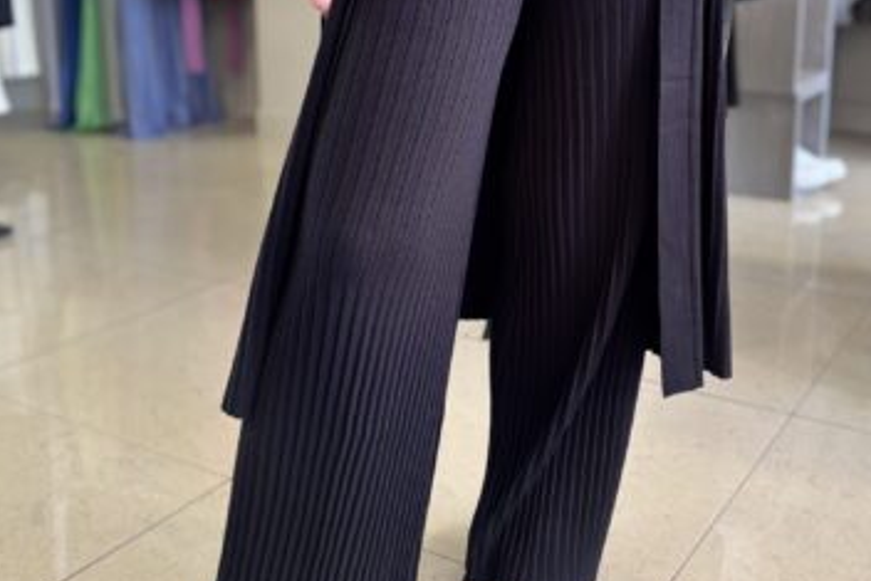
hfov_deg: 44.4
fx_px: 1065
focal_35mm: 44
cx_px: 473
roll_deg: -0.2
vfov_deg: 30.0
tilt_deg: -11.0
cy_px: 135
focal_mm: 5.96
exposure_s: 1/50
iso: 100
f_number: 1.6
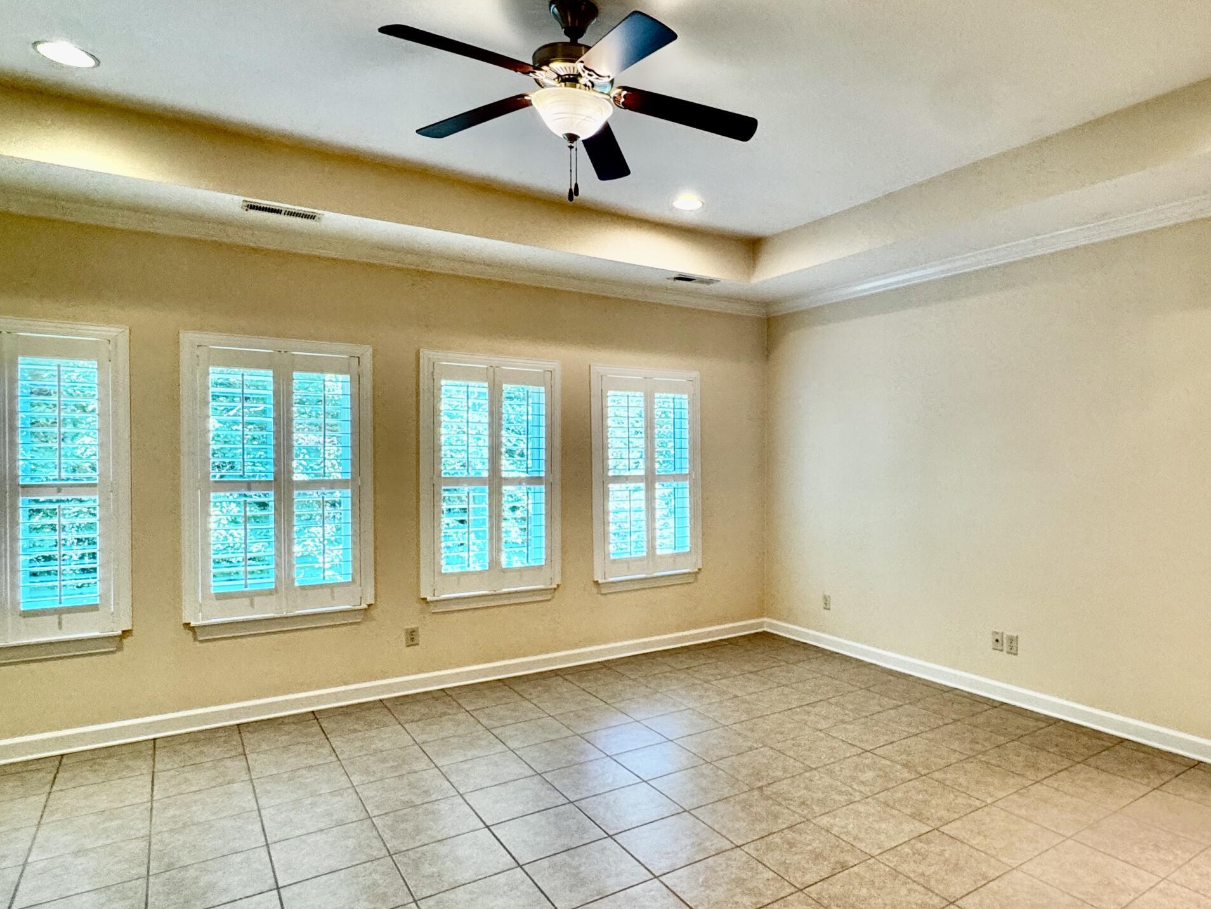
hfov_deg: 75.3
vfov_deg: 61.1
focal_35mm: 22
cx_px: 744
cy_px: 469
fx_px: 770
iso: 200
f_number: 2.2
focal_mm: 2.22
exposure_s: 1/120
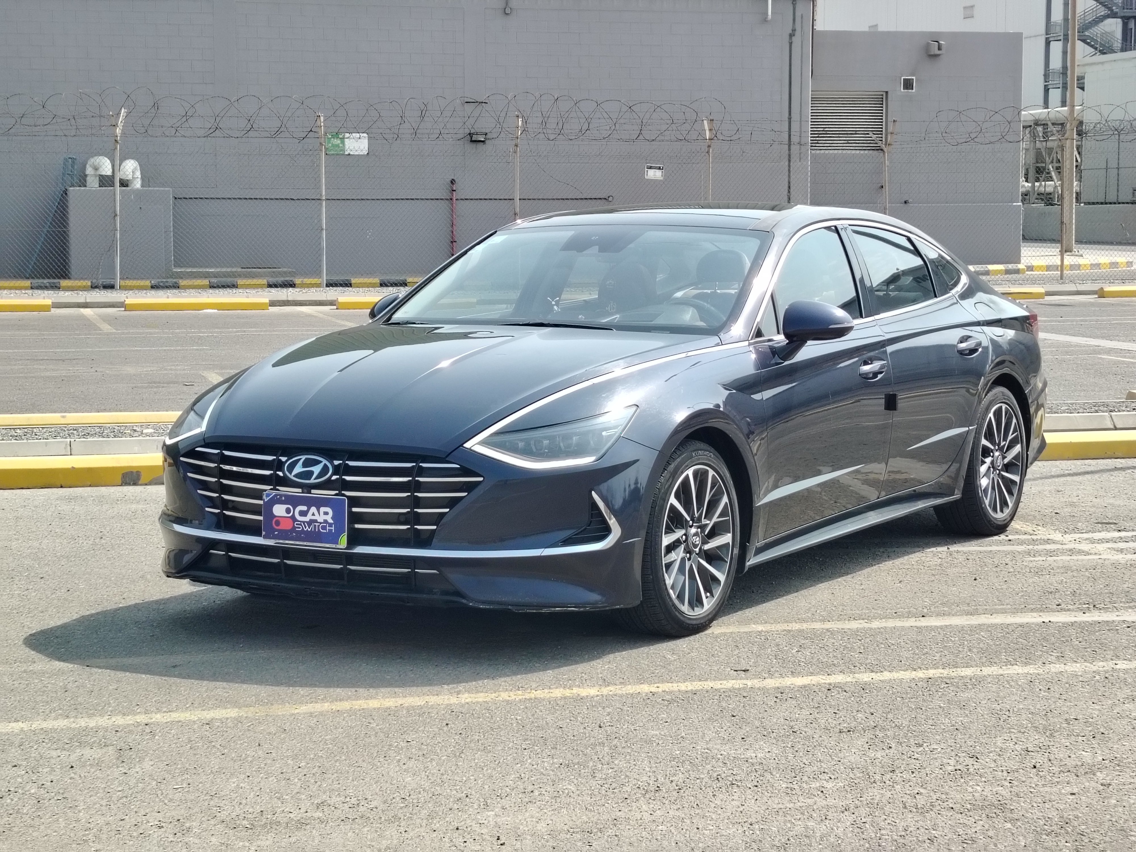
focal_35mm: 71
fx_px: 2330
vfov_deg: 20.7
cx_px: 568
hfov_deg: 27.4
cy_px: 426
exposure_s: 1/446
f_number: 1.75
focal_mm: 5.25
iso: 100
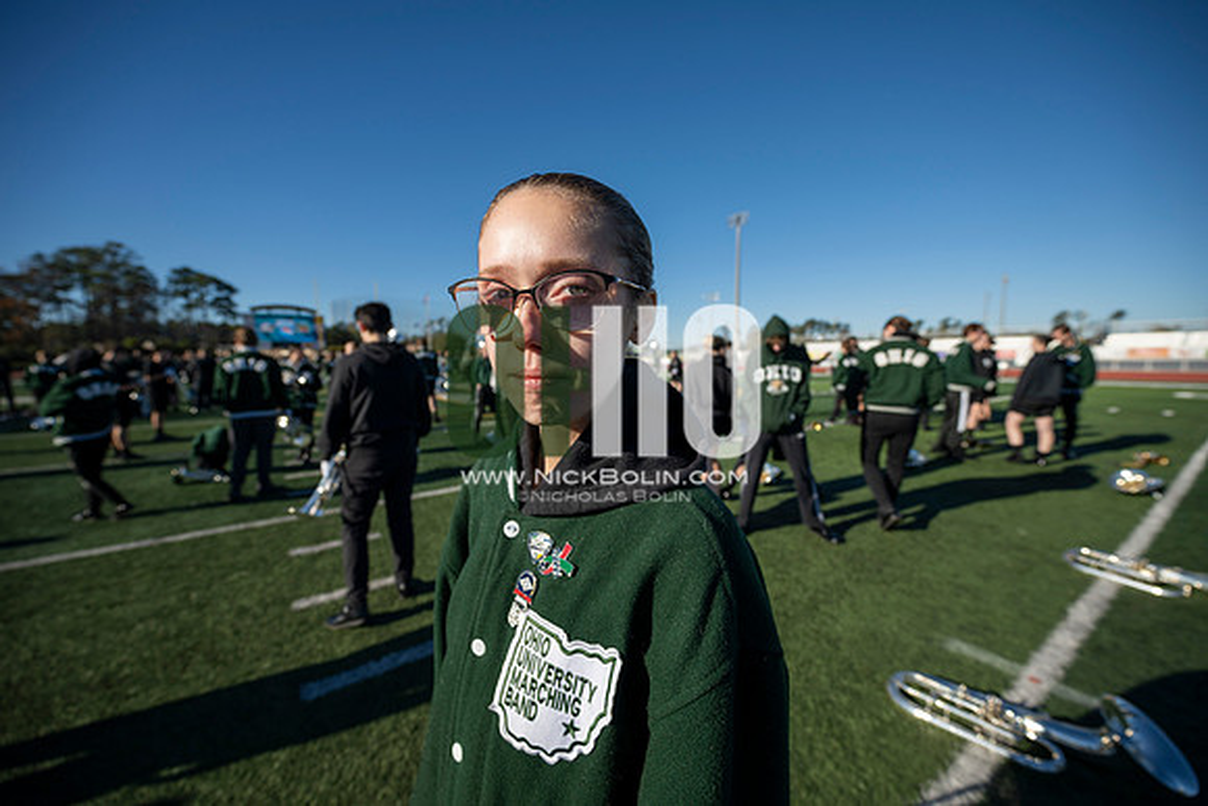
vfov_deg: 81.2
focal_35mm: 14
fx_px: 470
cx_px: 604
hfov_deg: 104.2
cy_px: 403
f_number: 4
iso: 80
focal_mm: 14
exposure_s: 1/2000
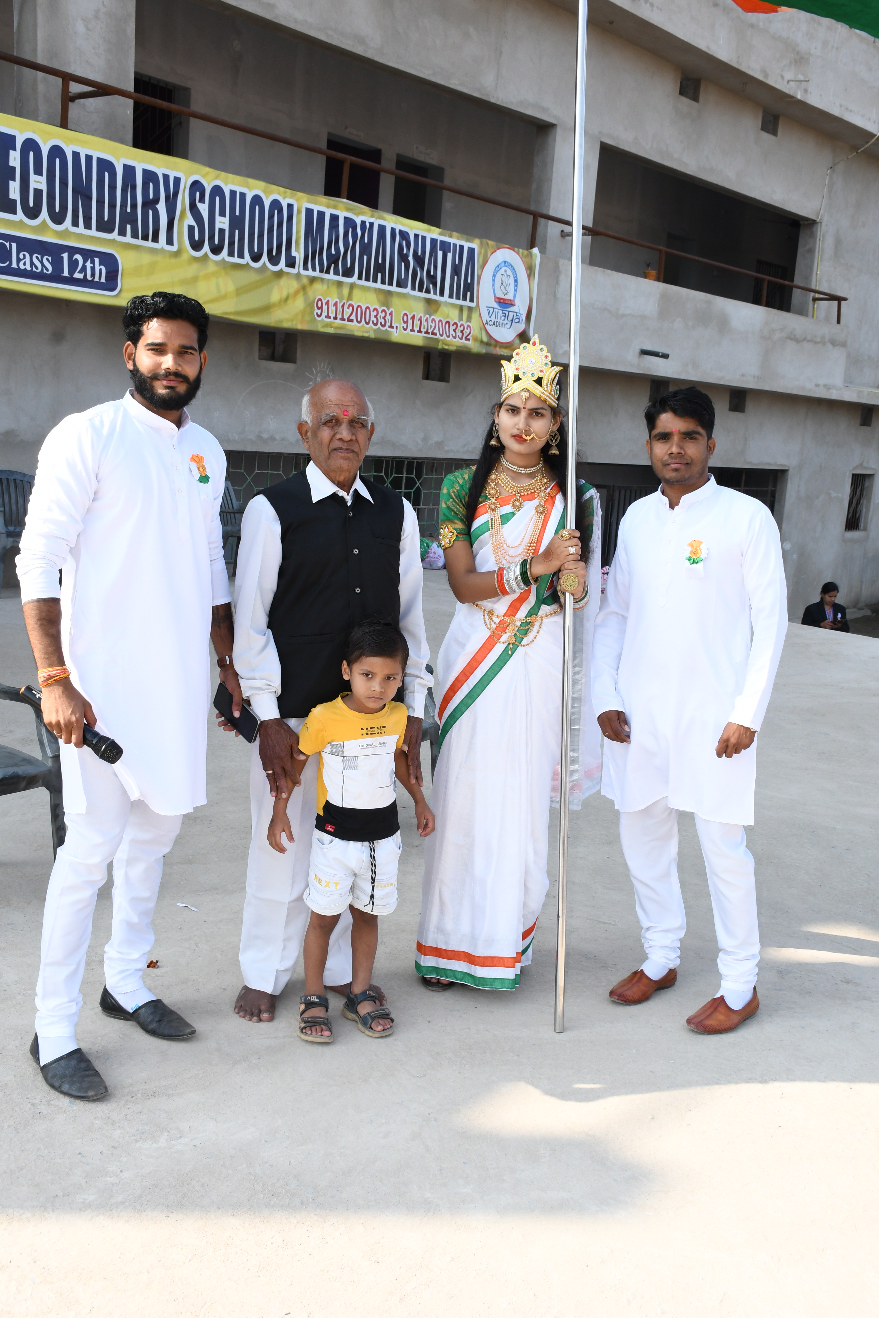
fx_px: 1428
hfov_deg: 34.2
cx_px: 440
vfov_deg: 49.6
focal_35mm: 39
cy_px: 659
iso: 400
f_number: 10
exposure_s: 1/250
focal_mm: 26
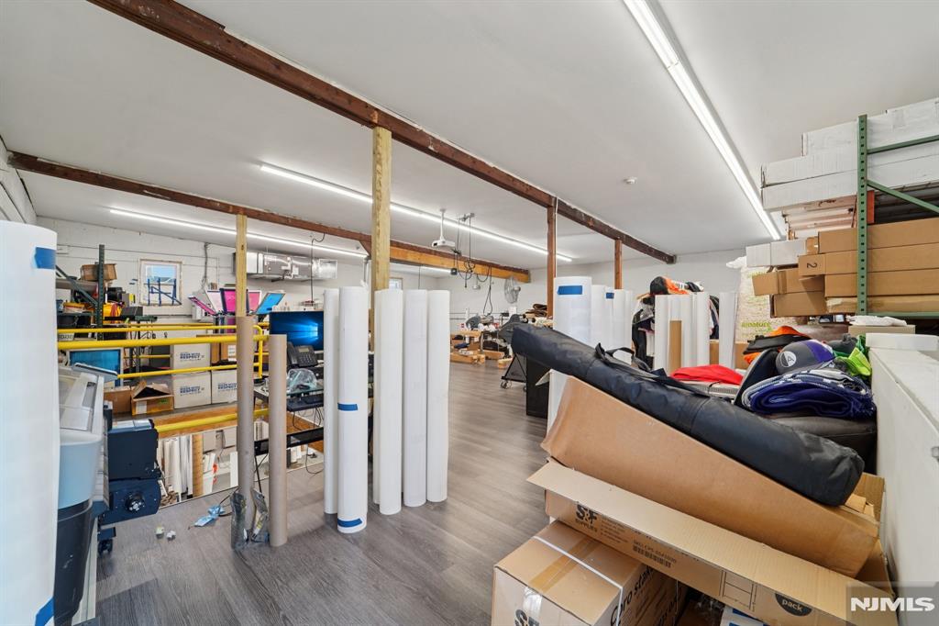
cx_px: 470
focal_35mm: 14
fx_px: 365
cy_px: 313
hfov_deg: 104.3
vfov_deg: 81.2
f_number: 8
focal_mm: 14
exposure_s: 1/30
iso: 400
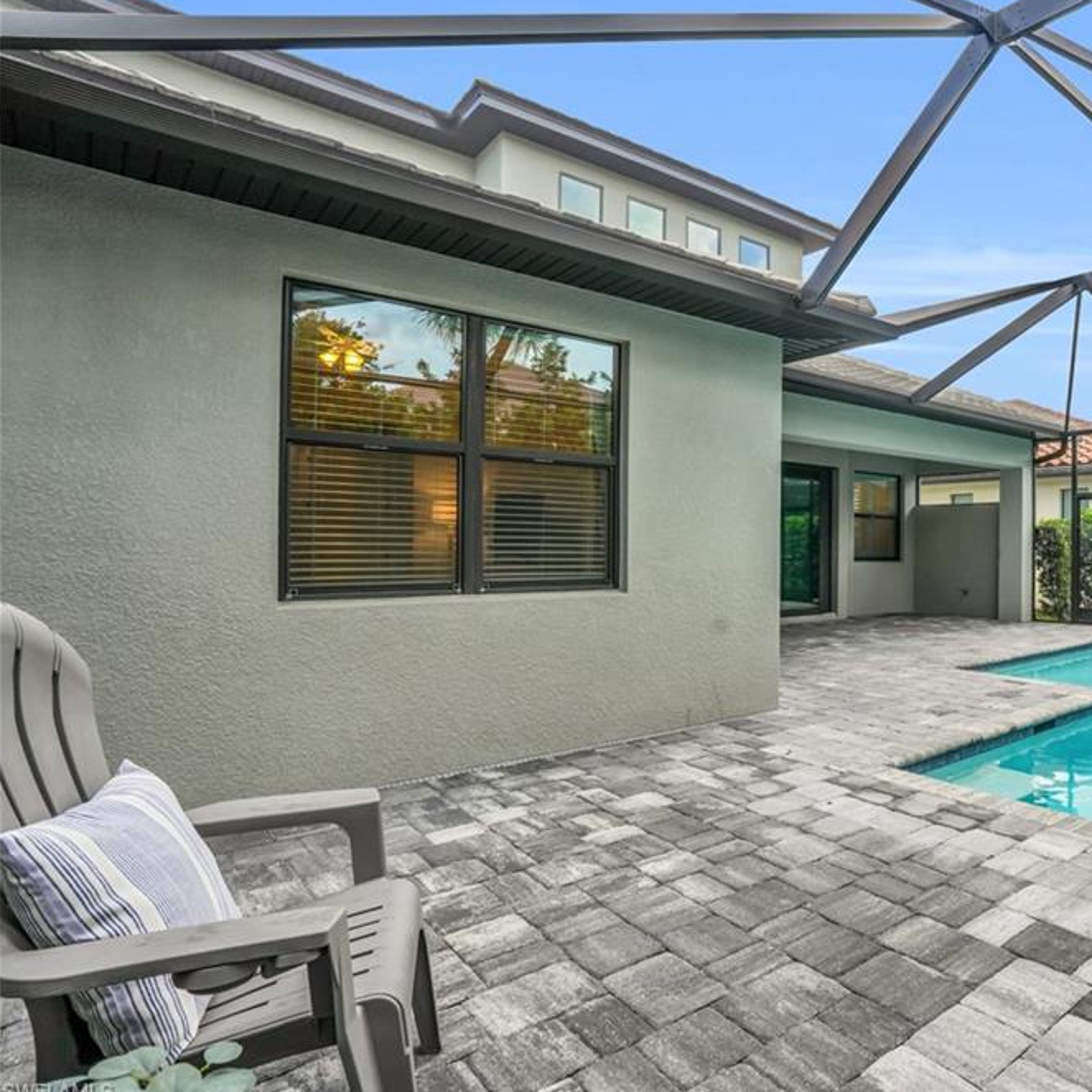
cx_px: 842
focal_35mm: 21
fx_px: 749
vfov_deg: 72.1
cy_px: 546
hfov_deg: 66.8
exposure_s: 1/125
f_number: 9
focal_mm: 16
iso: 200
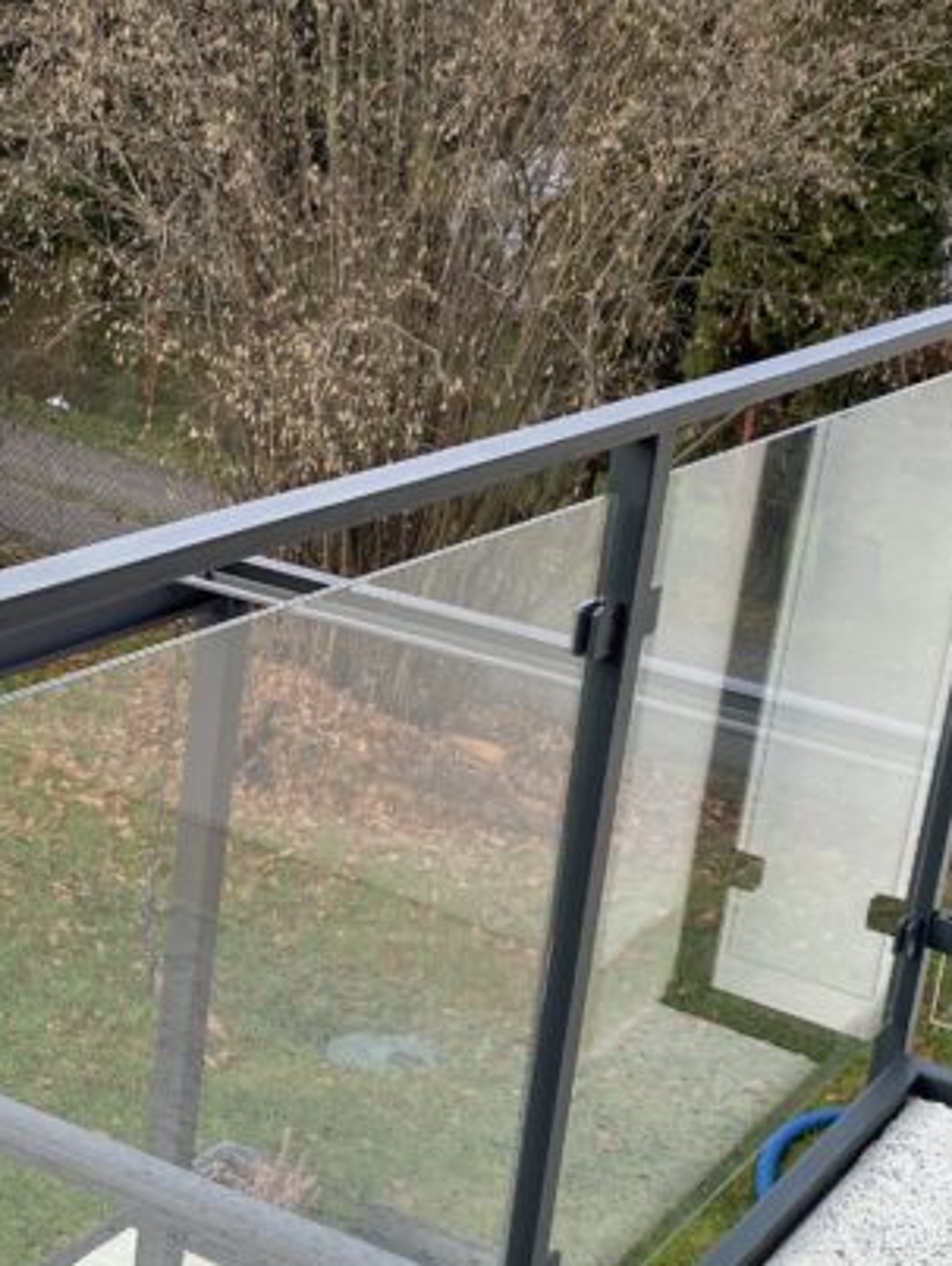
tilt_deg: -18.1
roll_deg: -6.9
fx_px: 2416
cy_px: 701
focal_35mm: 66
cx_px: 217
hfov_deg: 22.1
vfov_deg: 29.3
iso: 32
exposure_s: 1/285
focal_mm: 4.25
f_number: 1.8
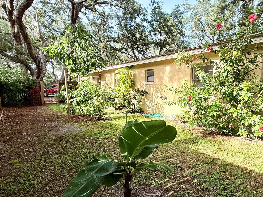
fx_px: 152
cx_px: 155
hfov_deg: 81.0
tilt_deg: -7.6
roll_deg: -0.6
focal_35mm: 20
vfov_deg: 65.8
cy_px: 109
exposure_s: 1/319
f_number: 2.2
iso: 50
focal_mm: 2.22
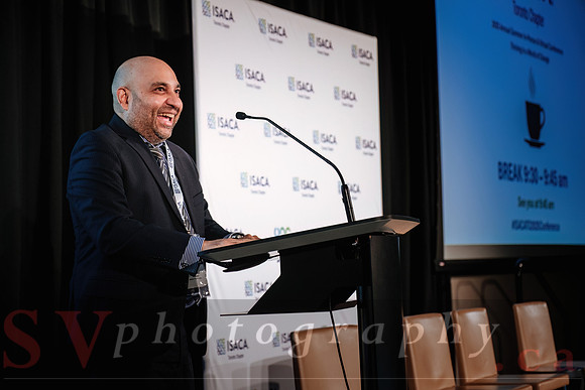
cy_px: 195
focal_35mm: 83
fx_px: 1349
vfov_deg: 16.5
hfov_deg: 24.5
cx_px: 292
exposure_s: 1/50
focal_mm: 55
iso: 800
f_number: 2.8
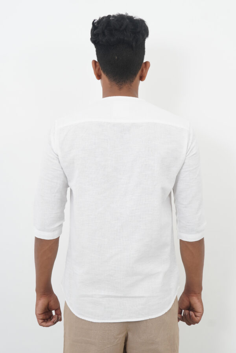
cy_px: 176
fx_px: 472
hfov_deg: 28.1
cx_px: 118
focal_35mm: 48
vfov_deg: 41.1
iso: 160
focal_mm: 32
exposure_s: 1/100
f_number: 8
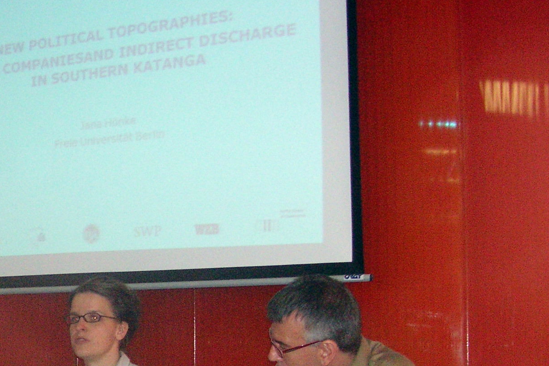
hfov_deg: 24.0
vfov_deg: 16.6
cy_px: 333
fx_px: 1235
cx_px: 12
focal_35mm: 81
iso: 160
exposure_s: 1/45
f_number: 2.8
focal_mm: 6.1
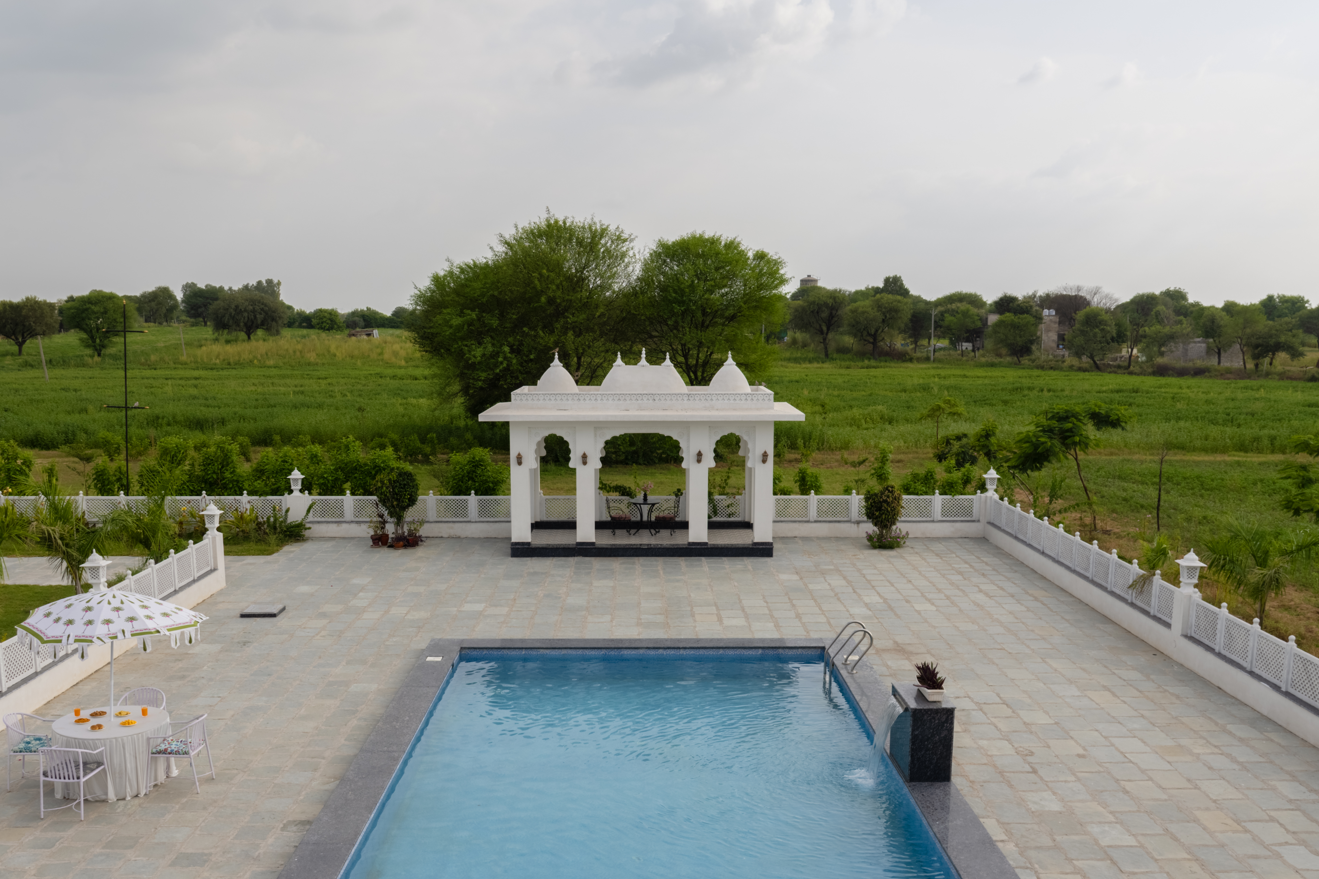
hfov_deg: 54.4
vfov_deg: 37.5
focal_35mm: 35
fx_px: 1282
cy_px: 577
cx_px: 634
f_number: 10
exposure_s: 1/2000
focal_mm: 24
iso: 125
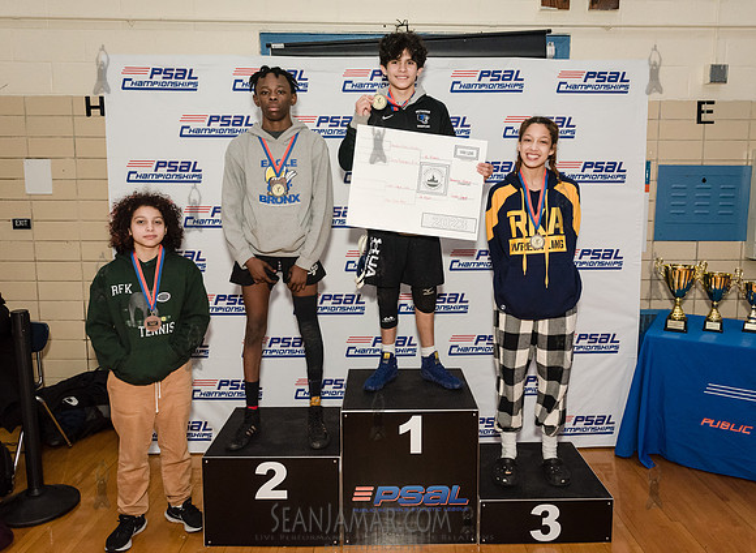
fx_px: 595
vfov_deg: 49.8
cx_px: 402
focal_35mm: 27
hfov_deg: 64.8
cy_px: 255
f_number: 4.5
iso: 4000
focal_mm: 24
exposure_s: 1/200
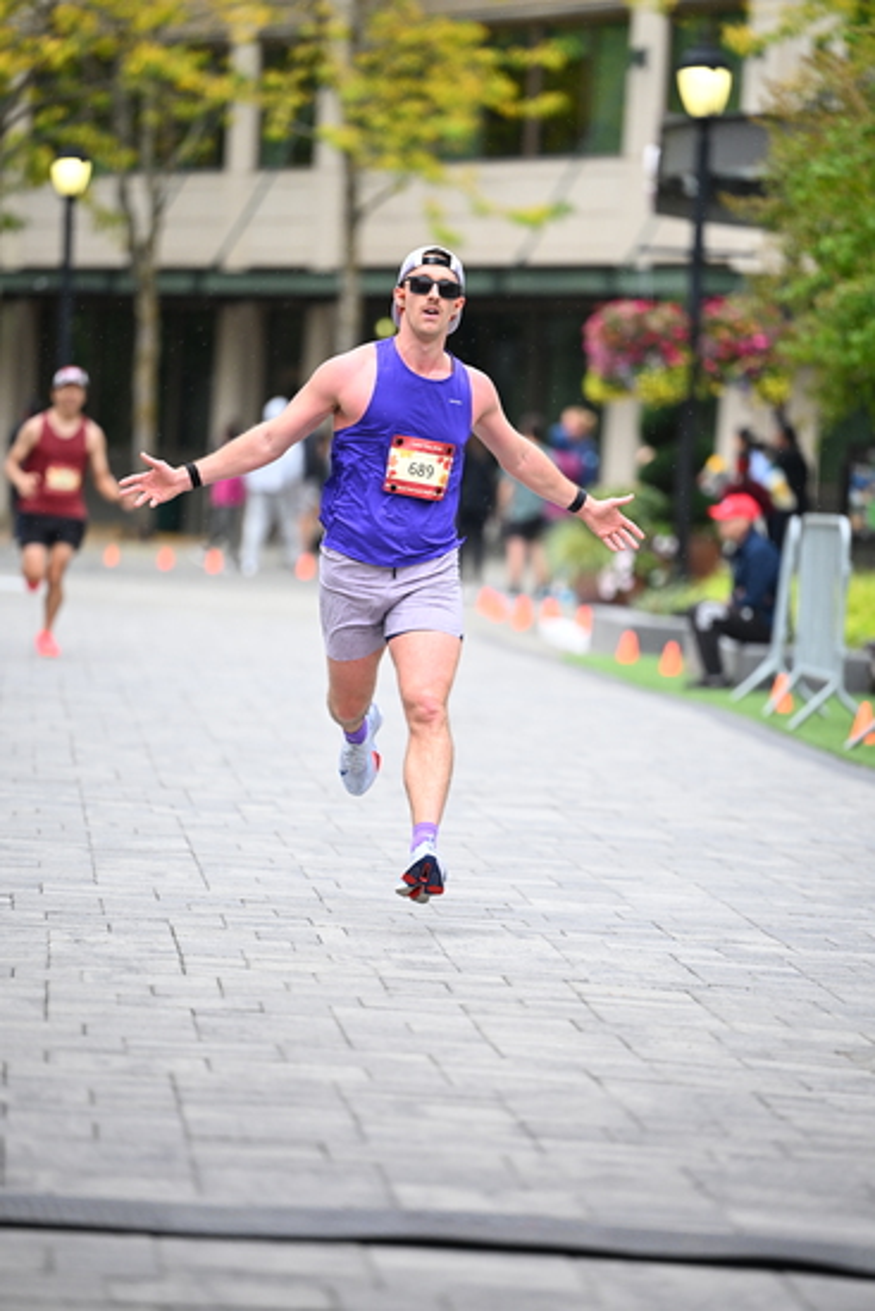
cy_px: 656
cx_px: 438
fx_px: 6376
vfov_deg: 11.7
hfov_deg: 7.9
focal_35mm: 175
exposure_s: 1/1600
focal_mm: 175
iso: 1250
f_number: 2.8
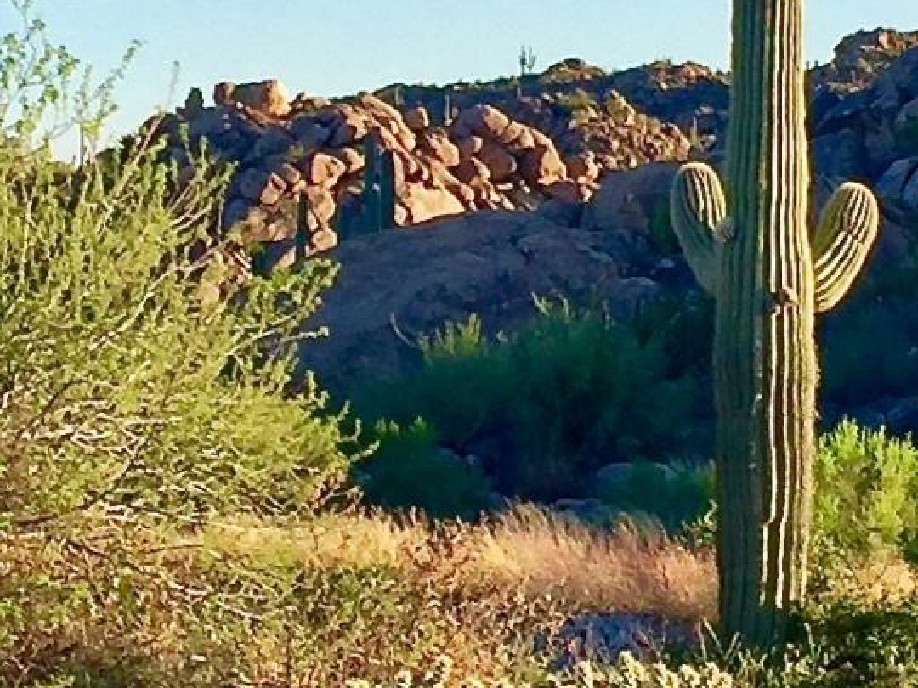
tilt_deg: -1.4
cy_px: 258
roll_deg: +0.2
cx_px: 279
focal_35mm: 161
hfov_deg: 12.3
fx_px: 4270
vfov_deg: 9.2
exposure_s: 1/879
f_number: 2.2
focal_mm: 4.15
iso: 32
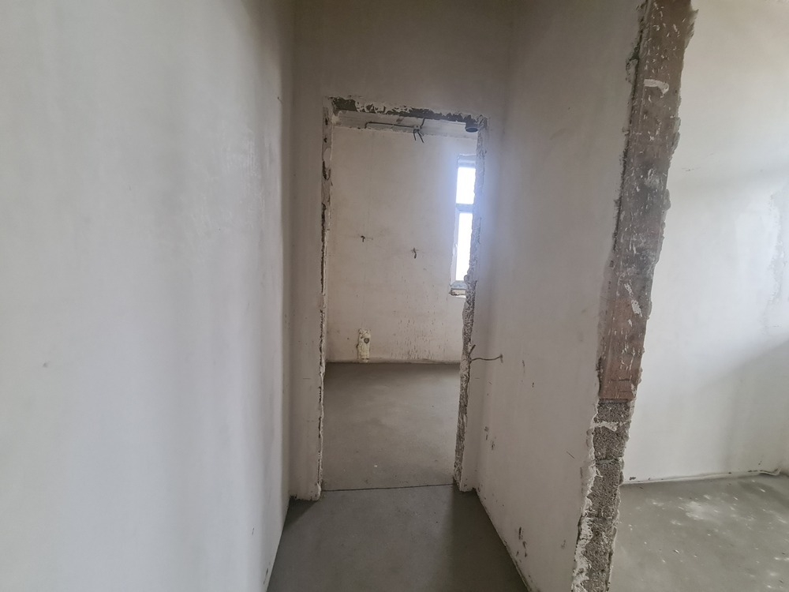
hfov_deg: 106.2
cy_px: 296
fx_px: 296
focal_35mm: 13
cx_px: 394
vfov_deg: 89.9
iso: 500
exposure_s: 1/33
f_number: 2.2
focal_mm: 2.2
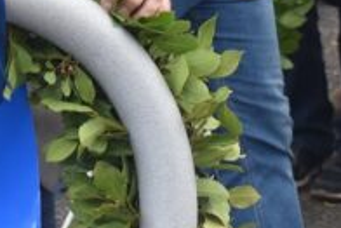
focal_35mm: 235
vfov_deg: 5.8
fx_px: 2228
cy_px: -190
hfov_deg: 8.7
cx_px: 43
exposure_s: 1/125
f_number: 5.6
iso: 400
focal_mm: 40
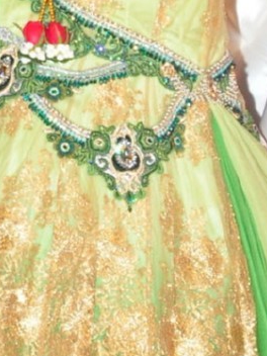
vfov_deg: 4.3
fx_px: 4762
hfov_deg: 3.2
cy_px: -194
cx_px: -184
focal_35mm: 463
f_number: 6.3
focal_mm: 75
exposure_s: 1/125
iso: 1000
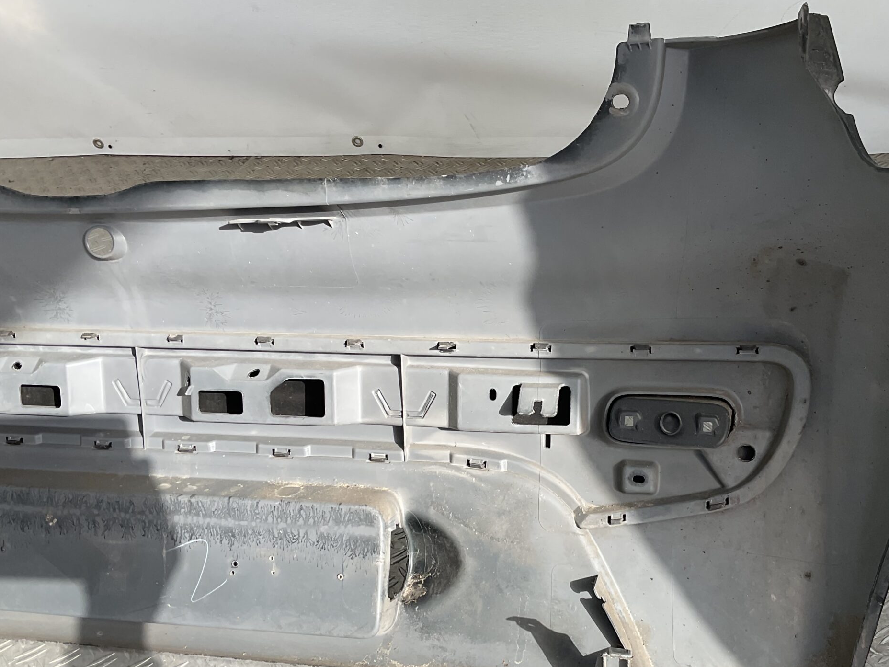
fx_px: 1027
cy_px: 380
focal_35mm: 40
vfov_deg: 35.9
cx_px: 551
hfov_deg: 46.4
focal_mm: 3
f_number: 1.8
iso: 16
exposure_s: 1/310
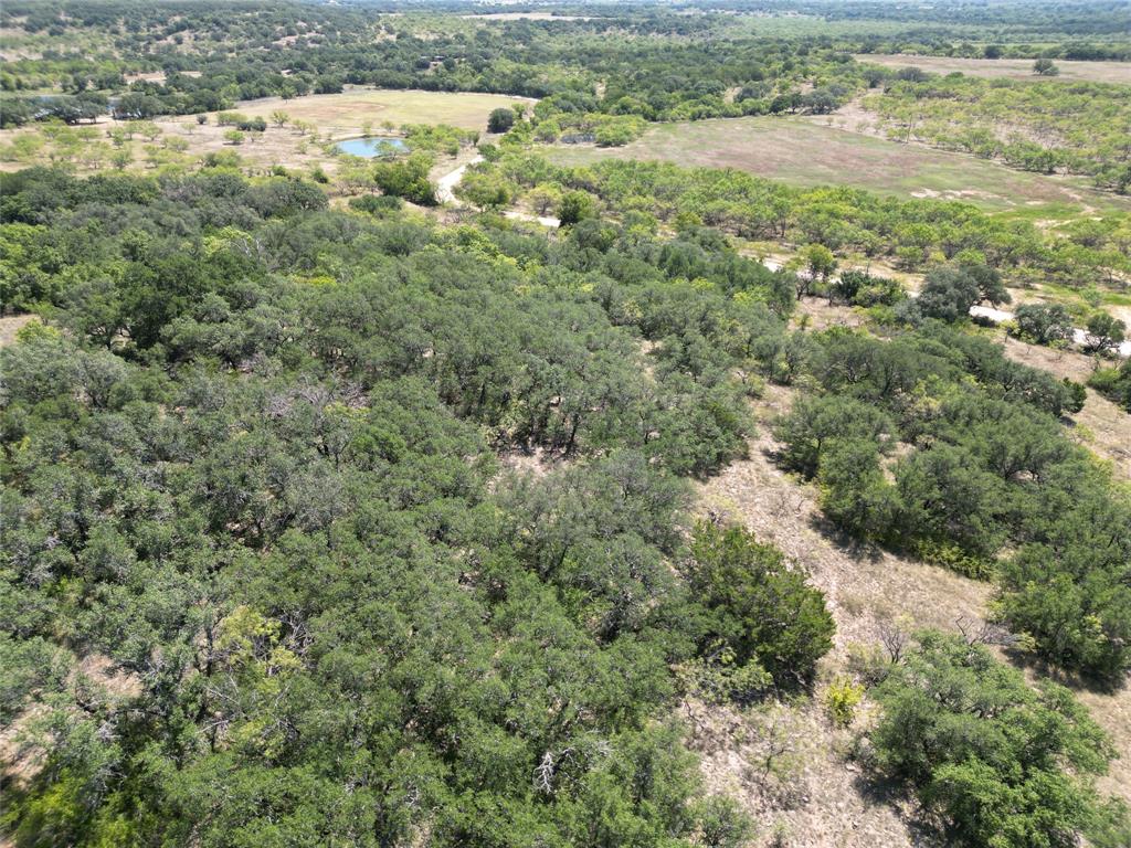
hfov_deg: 71.6
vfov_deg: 56.8
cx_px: 566
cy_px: 424
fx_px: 784
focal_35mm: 24
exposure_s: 1/1000
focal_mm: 6.72
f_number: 1.7
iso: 100
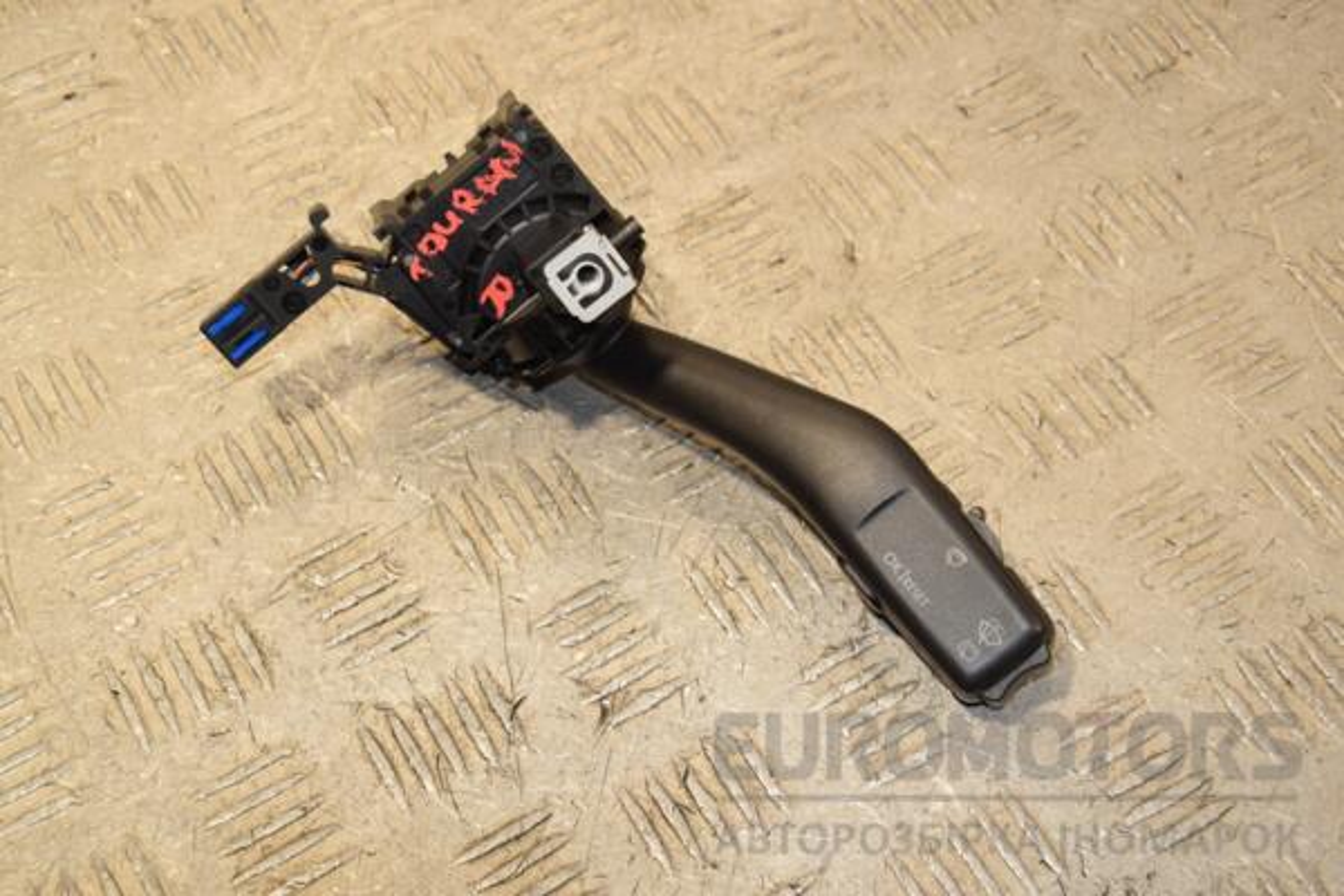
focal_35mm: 72
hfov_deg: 28.1
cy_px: 448
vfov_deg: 18.9
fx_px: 2688
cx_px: 672
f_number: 8
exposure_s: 1/200
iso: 800
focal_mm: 48
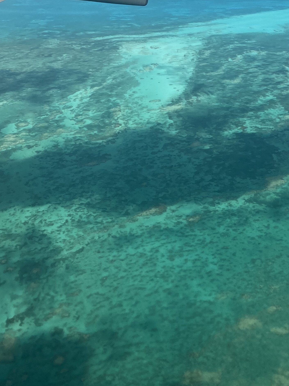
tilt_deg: -11.2
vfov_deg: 32.5
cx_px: 251
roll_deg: -0.7
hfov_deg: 25.4
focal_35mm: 56
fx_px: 623
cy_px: 33
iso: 32
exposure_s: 1/2410
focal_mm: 4.25
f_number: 1.8
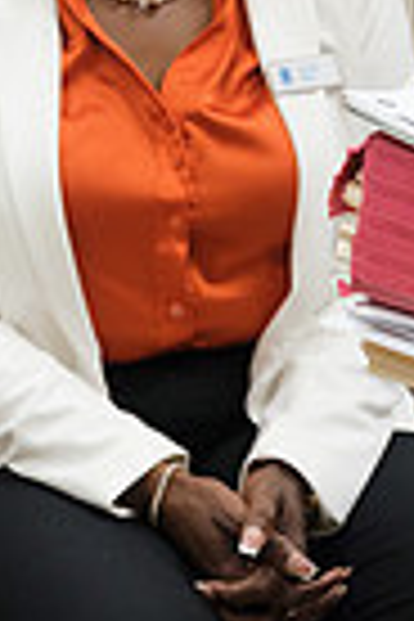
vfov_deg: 7.5
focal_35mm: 271
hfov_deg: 5.1
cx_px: 94
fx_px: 4674
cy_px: -297
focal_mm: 55
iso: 800
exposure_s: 1/125
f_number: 2.8
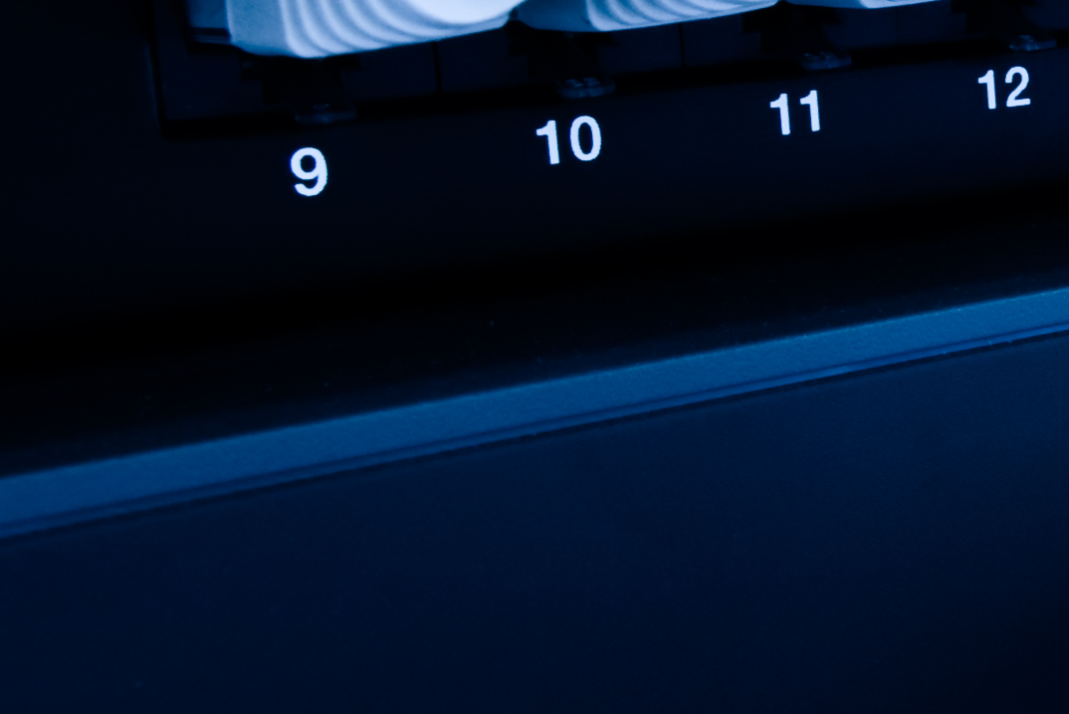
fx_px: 2495
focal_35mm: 84
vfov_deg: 16.2
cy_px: 253
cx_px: 1457
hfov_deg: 21.4
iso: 200
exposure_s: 10
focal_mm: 20
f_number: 16
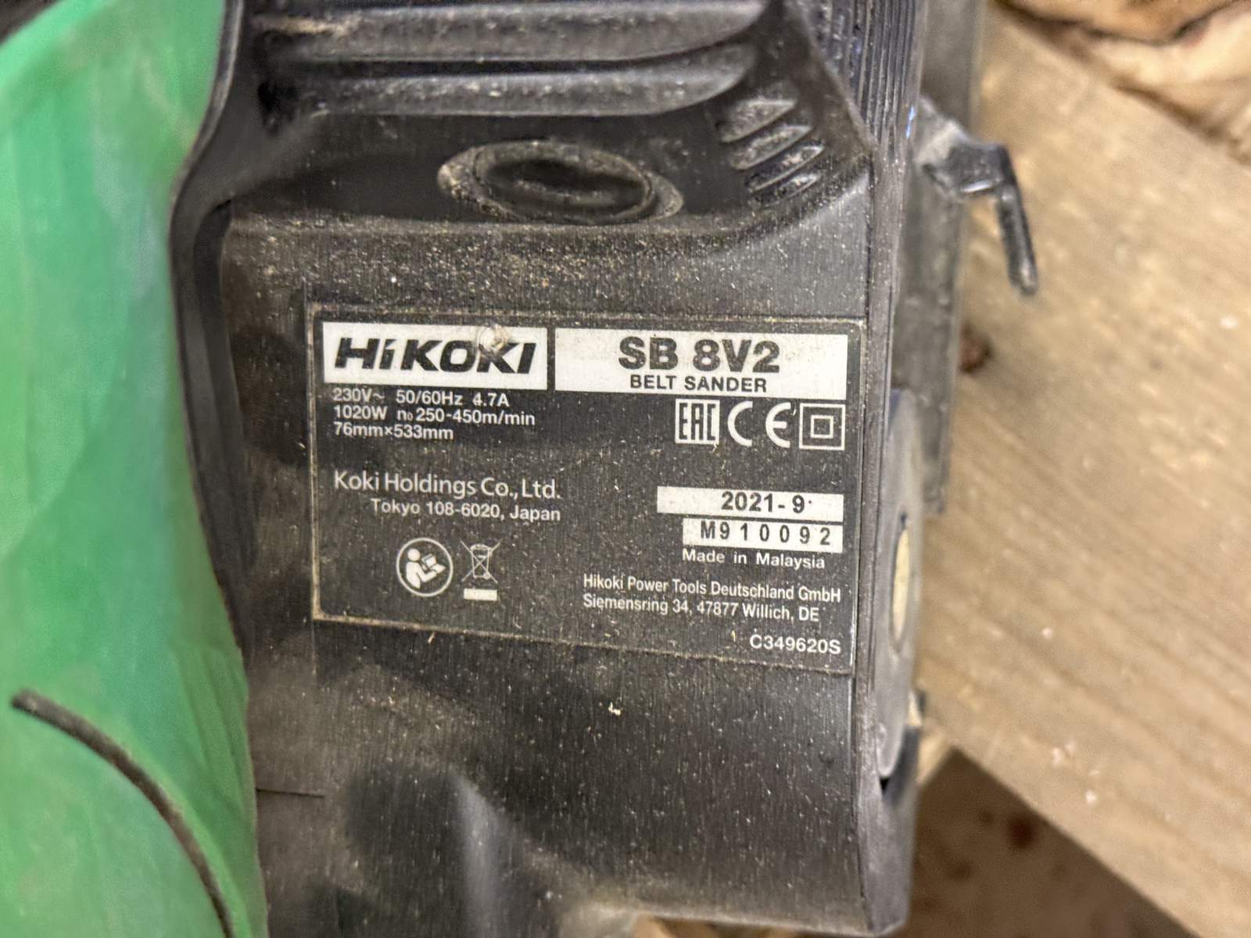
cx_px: 626
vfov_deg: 30.3
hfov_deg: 39.7
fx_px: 1735
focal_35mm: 48
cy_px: 469
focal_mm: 6.76
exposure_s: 1/33
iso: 250
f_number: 1.78
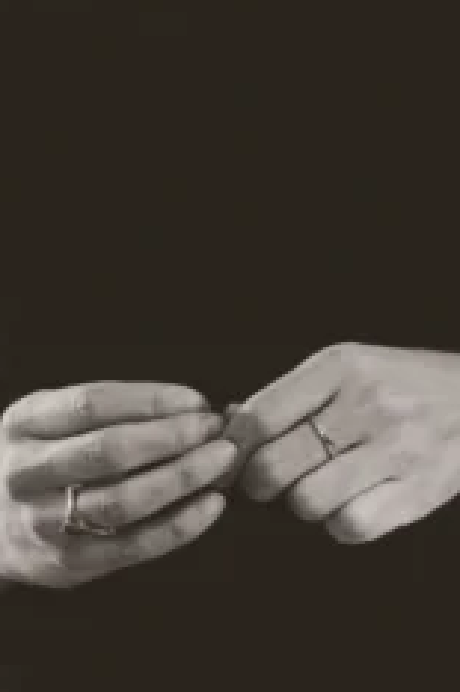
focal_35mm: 129
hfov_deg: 10.6
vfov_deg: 15.3
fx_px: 2476
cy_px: -143
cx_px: 163
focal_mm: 50
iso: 1600
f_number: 1.8
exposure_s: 1/800
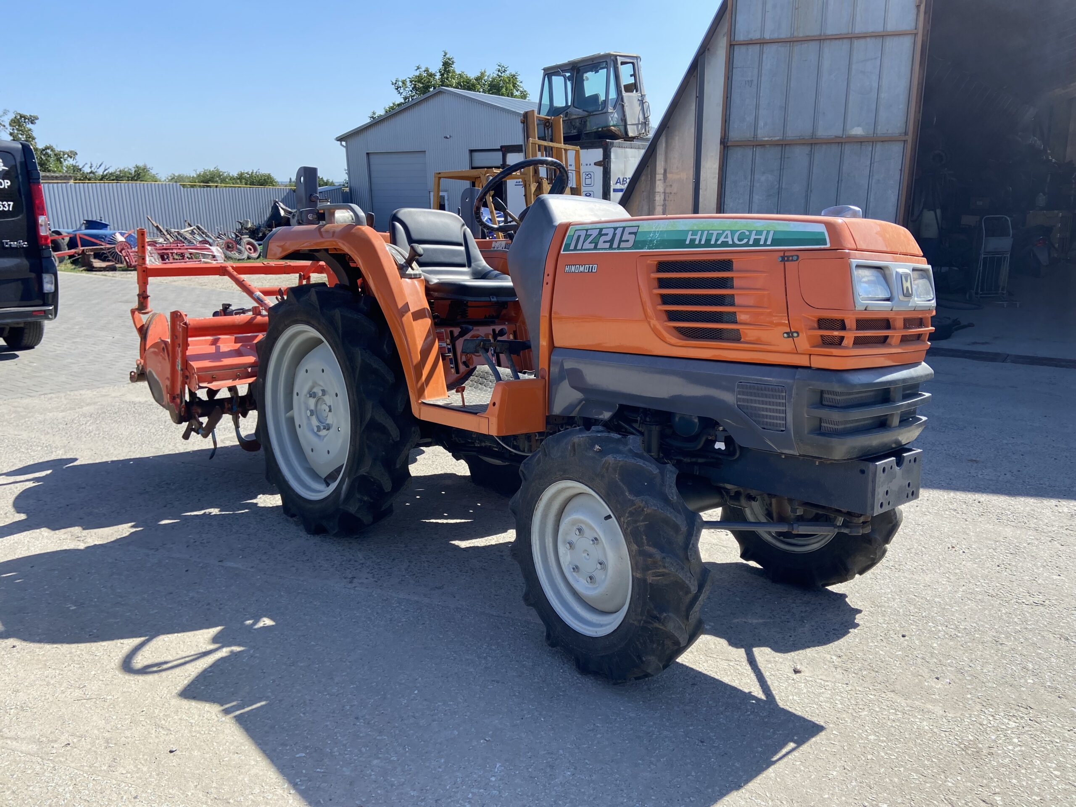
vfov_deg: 53.1
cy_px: 404
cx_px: 538
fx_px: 808
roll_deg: +0.3
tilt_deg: -14.9
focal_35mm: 26
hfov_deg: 67.3
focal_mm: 4.25
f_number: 1.8
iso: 32
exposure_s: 1/1447
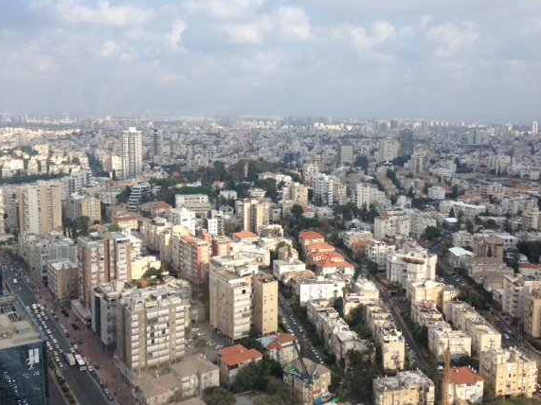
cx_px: 298
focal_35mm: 37
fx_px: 578
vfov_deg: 38.6
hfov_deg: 50.1
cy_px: 186
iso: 50
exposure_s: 1/480
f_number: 2.4
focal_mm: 4.13
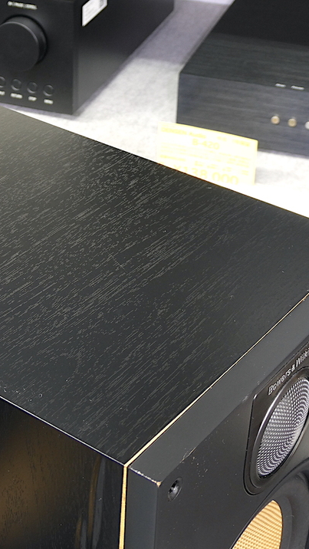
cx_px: 29
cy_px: 275
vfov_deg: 29.0
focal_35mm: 73
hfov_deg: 16.3
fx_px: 1063
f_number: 4.1
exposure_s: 1
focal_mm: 9
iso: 100
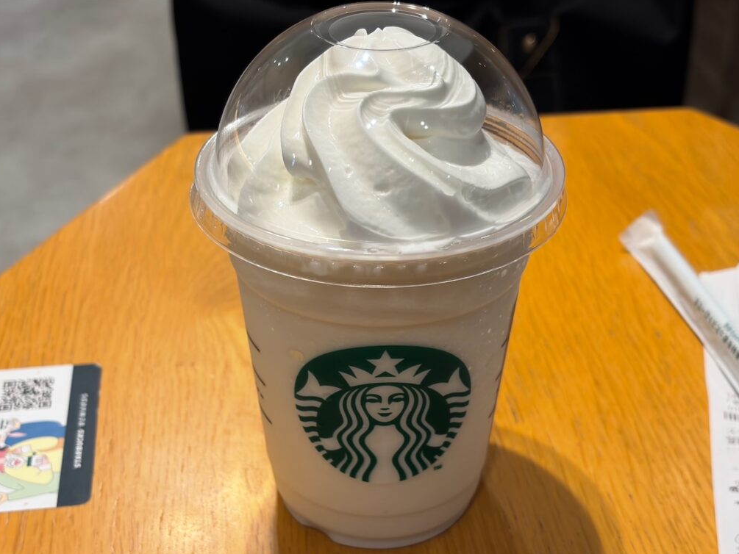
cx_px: 368
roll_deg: +0.8
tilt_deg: -31.2
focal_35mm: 53
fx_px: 1132
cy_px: 281
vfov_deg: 27.5
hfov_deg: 36.2
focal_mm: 5.96
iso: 50
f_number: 1.6
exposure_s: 1/50
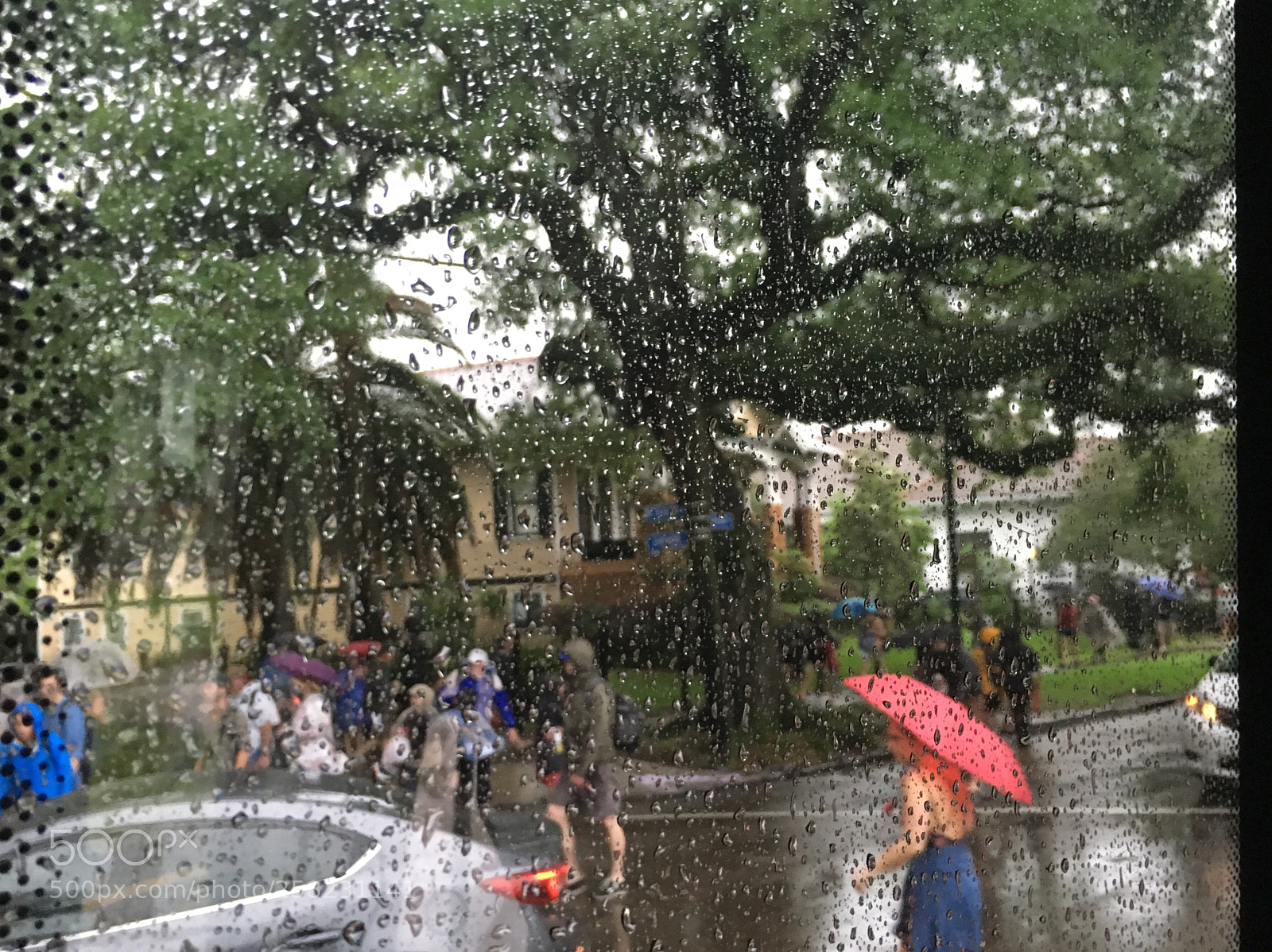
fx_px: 1065
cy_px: 476
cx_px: 636
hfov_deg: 61.7
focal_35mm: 29
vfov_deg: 48.2
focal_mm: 4.15
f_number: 2.2
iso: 200
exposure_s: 1/17
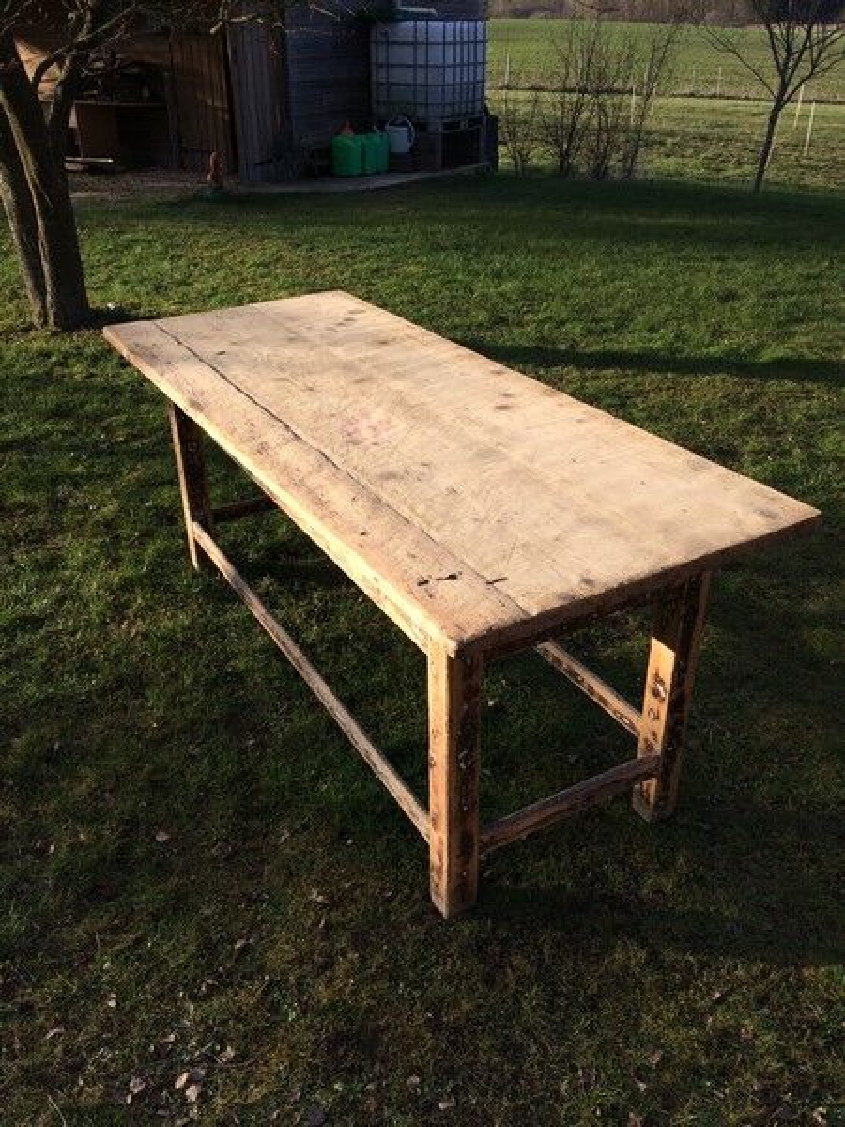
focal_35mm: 29
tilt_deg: -30.8
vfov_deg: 61.7
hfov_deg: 48.2
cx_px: 422
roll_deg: +1.1
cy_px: 564
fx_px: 944
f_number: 2.2
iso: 32
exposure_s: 1/912
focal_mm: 4.15
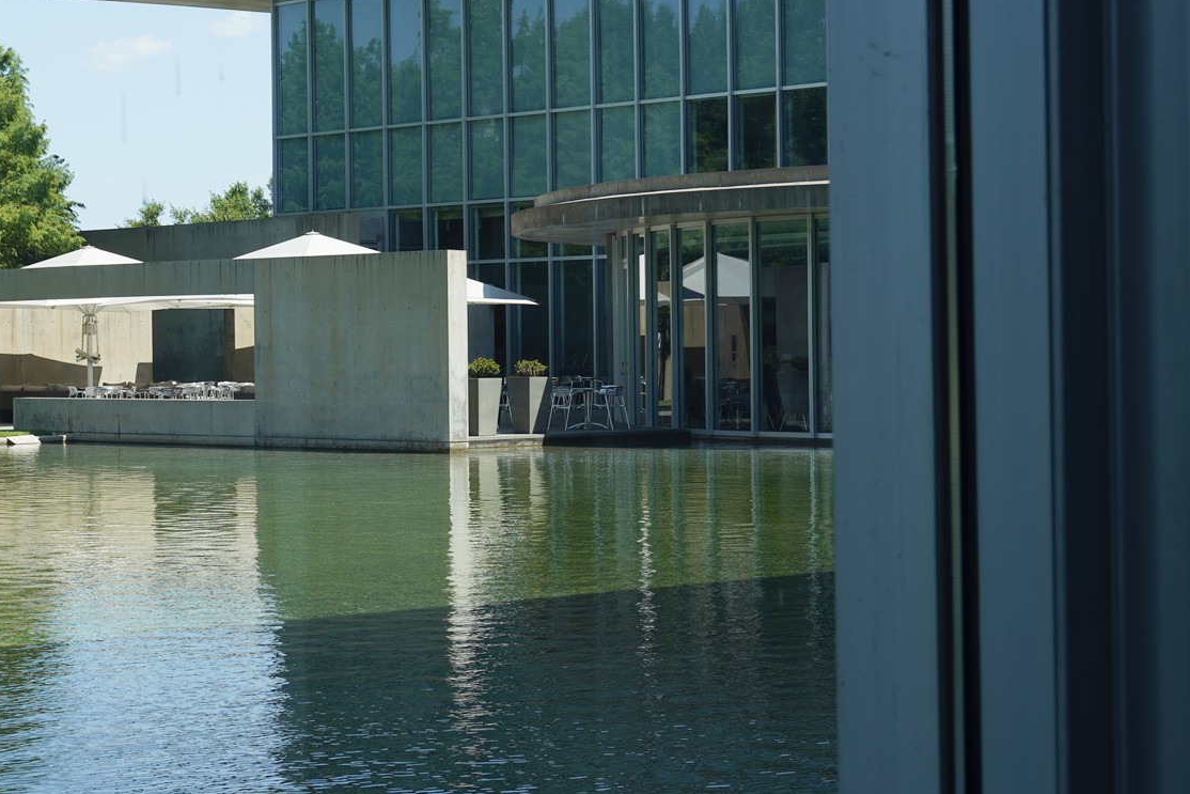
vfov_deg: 15.5
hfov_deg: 22.8
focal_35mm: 88
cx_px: 260
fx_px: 2909
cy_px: 289
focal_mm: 49
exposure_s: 1/100
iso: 100
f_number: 11
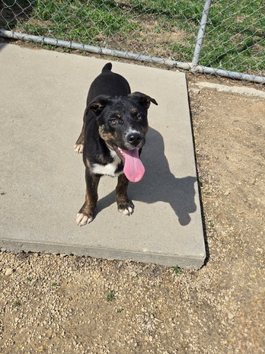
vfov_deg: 55.2
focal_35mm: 33
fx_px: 337
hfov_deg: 42.7
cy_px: 154
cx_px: 156
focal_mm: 5.4
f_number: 1.8
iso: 25
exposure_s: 1/3333
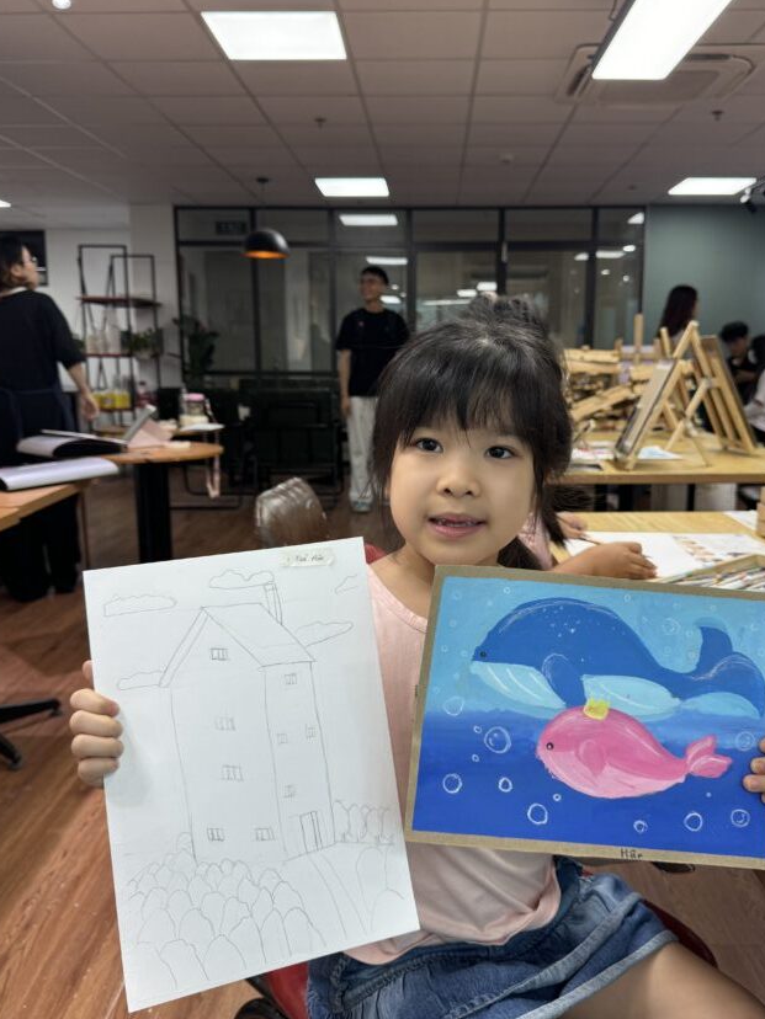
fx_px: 855
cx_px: 425
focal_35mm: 29
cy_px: 512
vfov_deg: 61.7
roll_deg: -0.1
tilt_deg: -8.1
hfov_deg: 48.1
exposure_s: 1/100
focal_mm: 6.76
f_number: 1.78
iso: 80
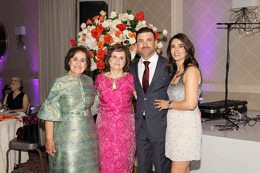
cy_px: 86
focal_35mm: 47
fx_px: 340
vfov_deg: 28.7
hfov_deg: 41.9
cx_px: 130
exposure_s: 1/100
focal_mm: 47
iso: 800
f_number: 5.6
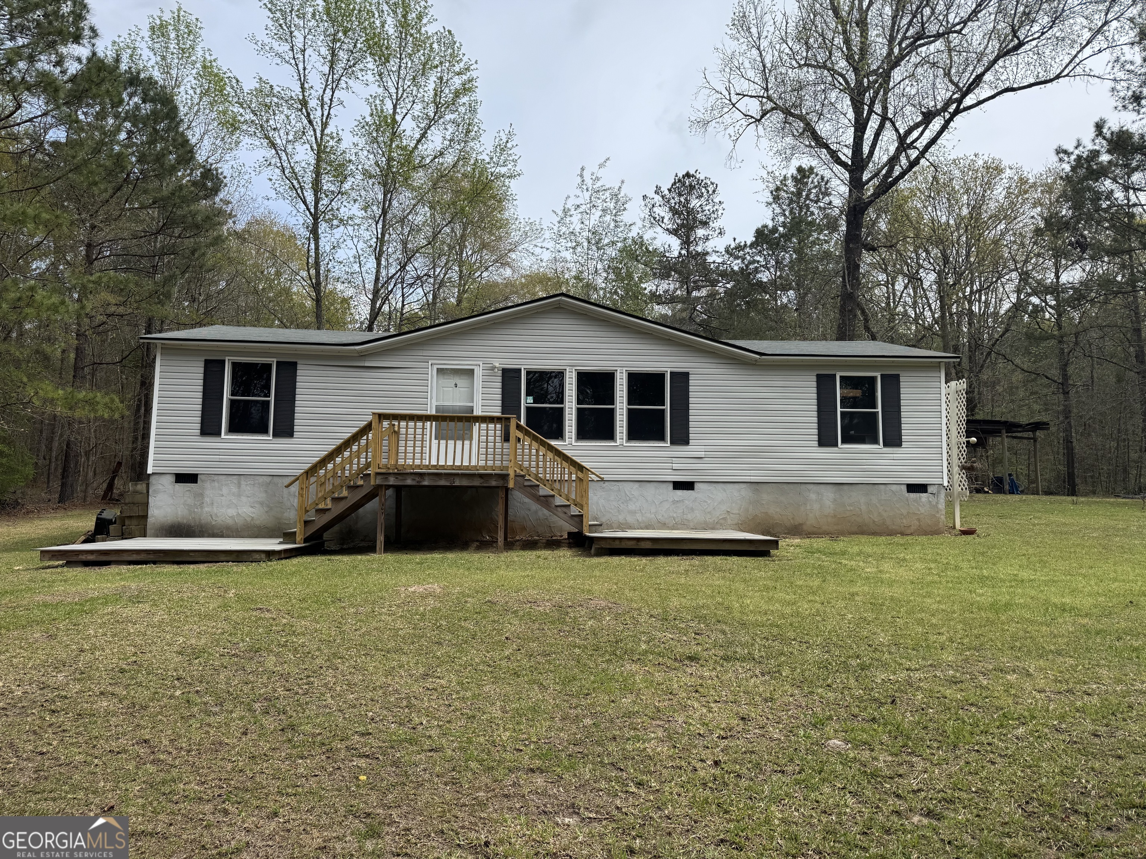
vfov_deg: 56.8
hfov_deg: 71.6
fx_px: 795
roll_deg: -1.1
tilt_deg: +5.5
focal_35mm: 24
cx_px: 573
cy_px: 430
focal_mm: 6.76
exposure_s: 1/2710
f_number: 1.78
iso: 80
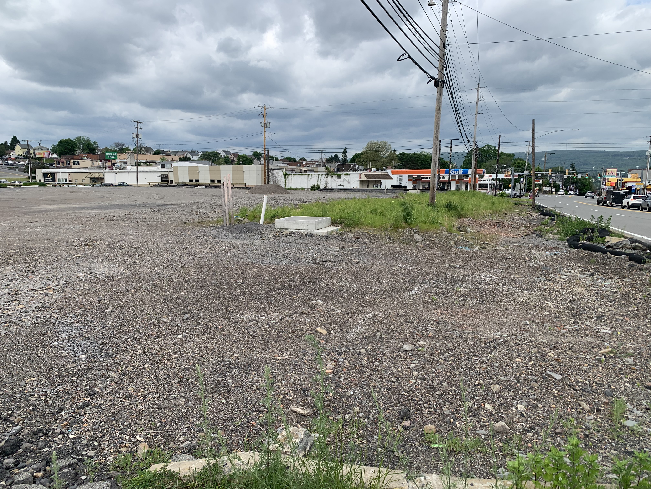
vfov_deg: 53.1
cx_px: 326
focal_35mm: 26
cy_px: 244
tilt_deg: -6.2
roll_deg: -4.6
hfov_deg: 67.3
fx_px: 489
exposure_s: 1/2208
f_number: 1.8
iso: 25
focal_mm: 4.25
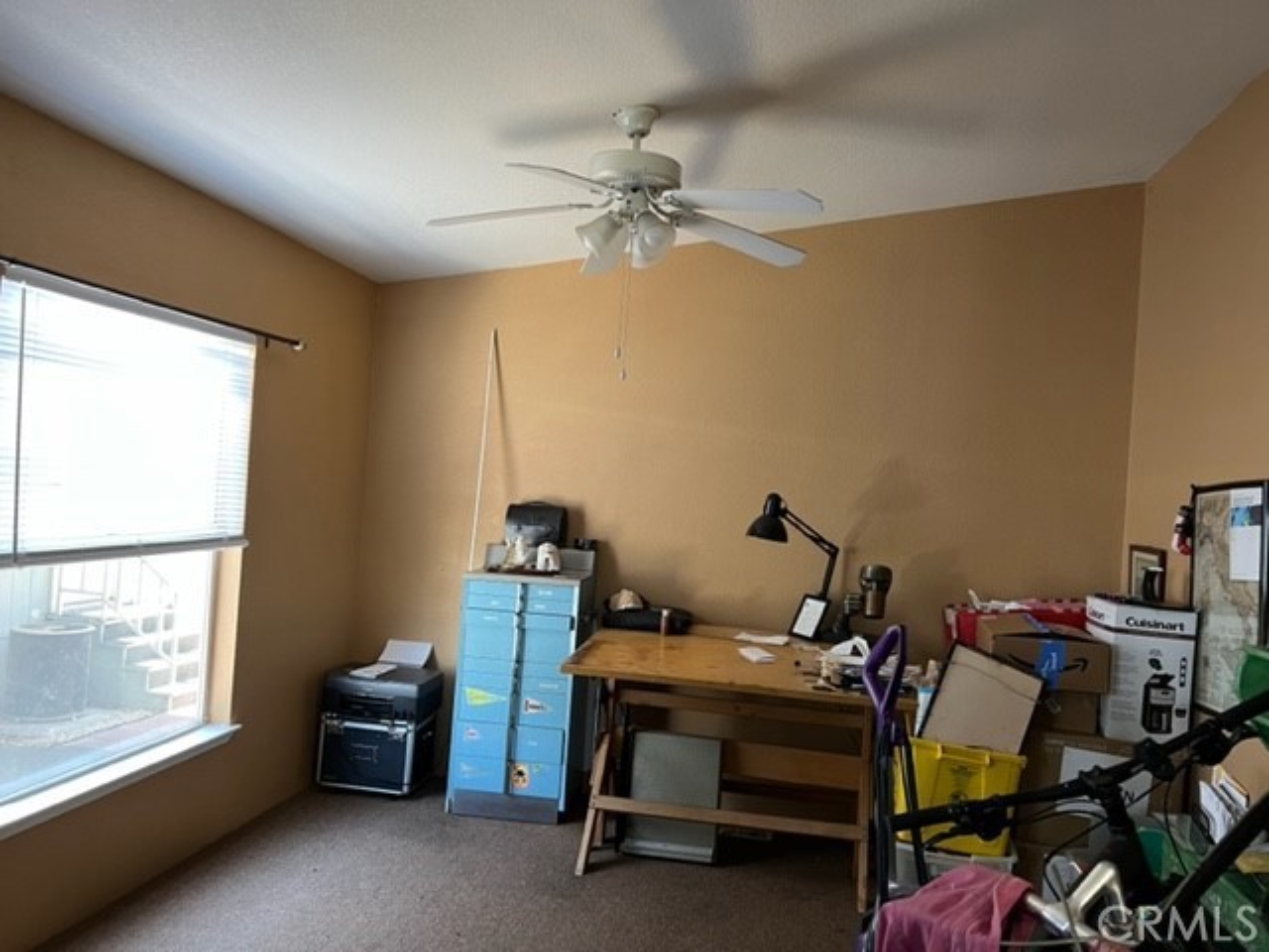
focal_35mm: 26
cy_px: 476
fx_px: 953
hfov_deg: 67.3
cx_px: 634
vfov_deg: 53.1
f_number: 1.5
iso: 160
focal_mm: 5.7
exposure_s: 1/60
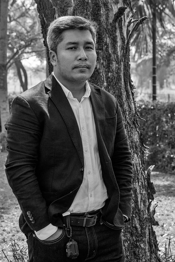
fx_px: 510
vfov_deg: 28.8
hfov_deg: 19.5
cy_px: 131
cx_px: 88
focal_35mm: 70
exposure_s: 1/640
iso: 800
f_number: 8
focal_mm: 70
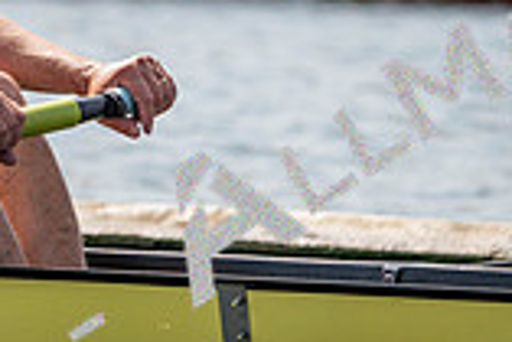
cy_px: -2
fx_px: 15288
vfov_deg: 1.3
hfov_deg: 1.9
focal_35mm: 1074
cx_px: -104
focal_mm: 291
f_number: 5.6
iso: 250
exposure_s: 1/1600
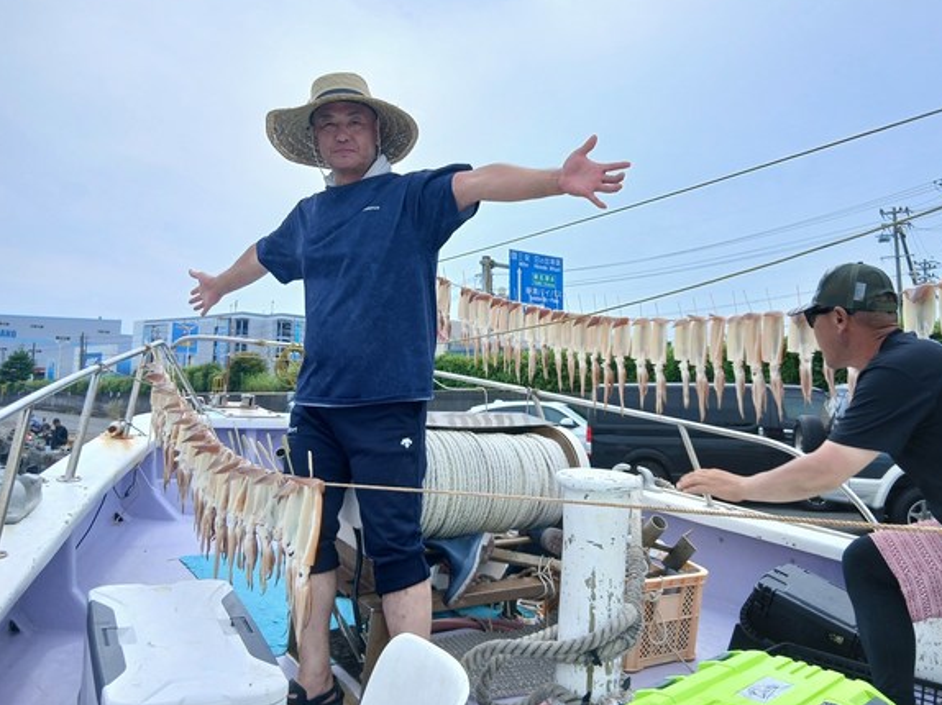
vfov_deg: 48.1
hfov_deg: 61.5
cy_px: 316
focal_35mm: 29
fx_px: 789
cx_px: 519
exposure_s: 1/300
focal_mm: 3.86
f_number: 1.8
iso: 20
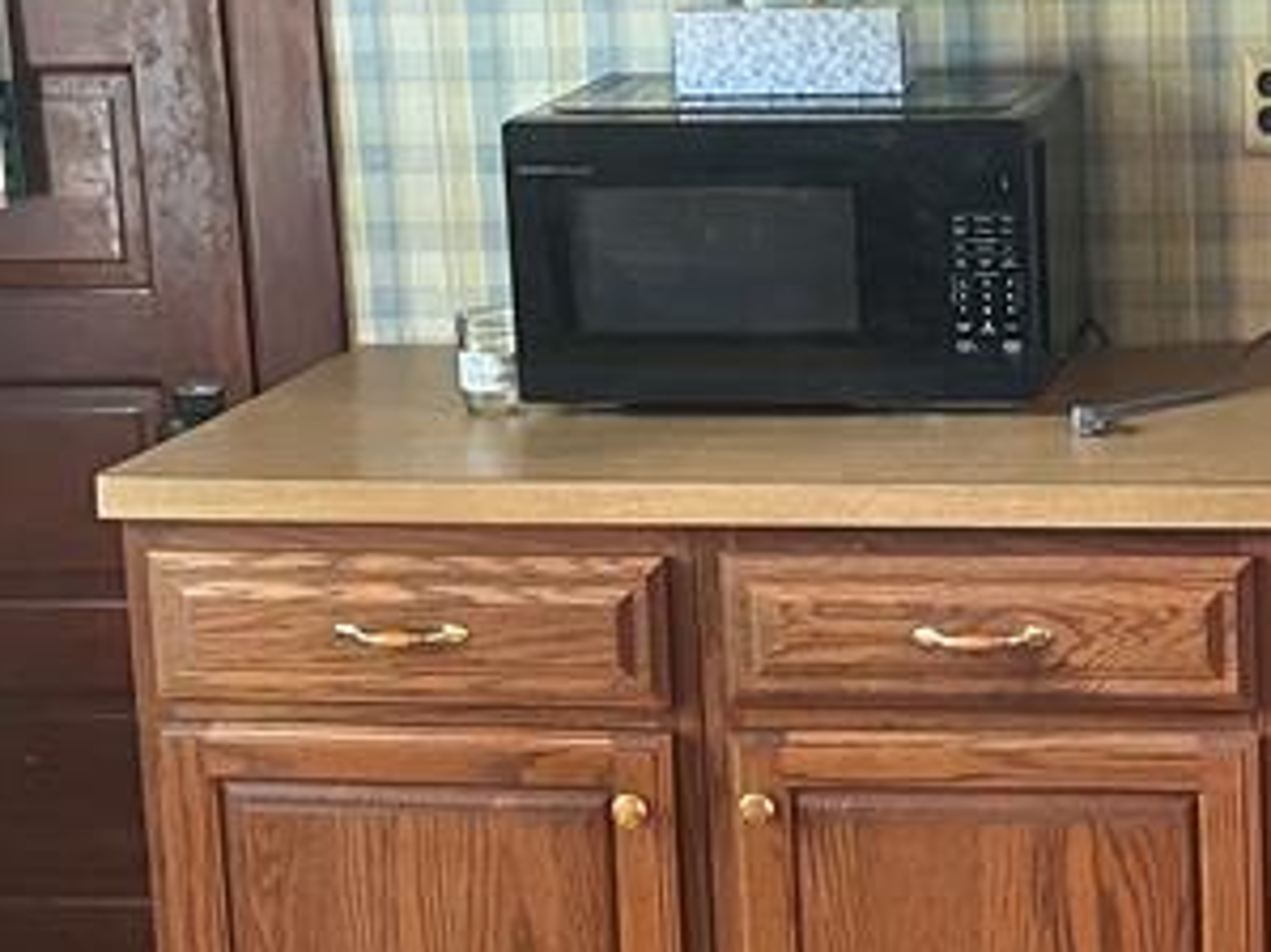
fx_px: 3267
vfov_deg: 16.5
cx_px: 1284
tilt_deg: -10.2
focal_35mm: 89
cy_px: 285
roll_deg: +1.8
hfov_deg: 21.2
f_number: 1.6
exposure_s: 1/40
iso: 640
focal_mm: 5.1
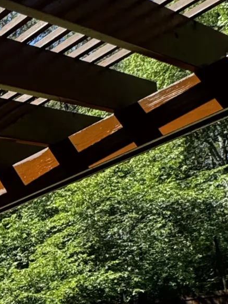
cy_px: 383
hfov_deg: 18.5
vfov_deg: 26.9
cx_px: -182
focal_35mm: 62
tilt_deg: -1.5
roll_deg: +10.7
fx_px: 544
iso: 40
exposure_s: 1/569
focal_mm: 2.2
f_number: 2.2
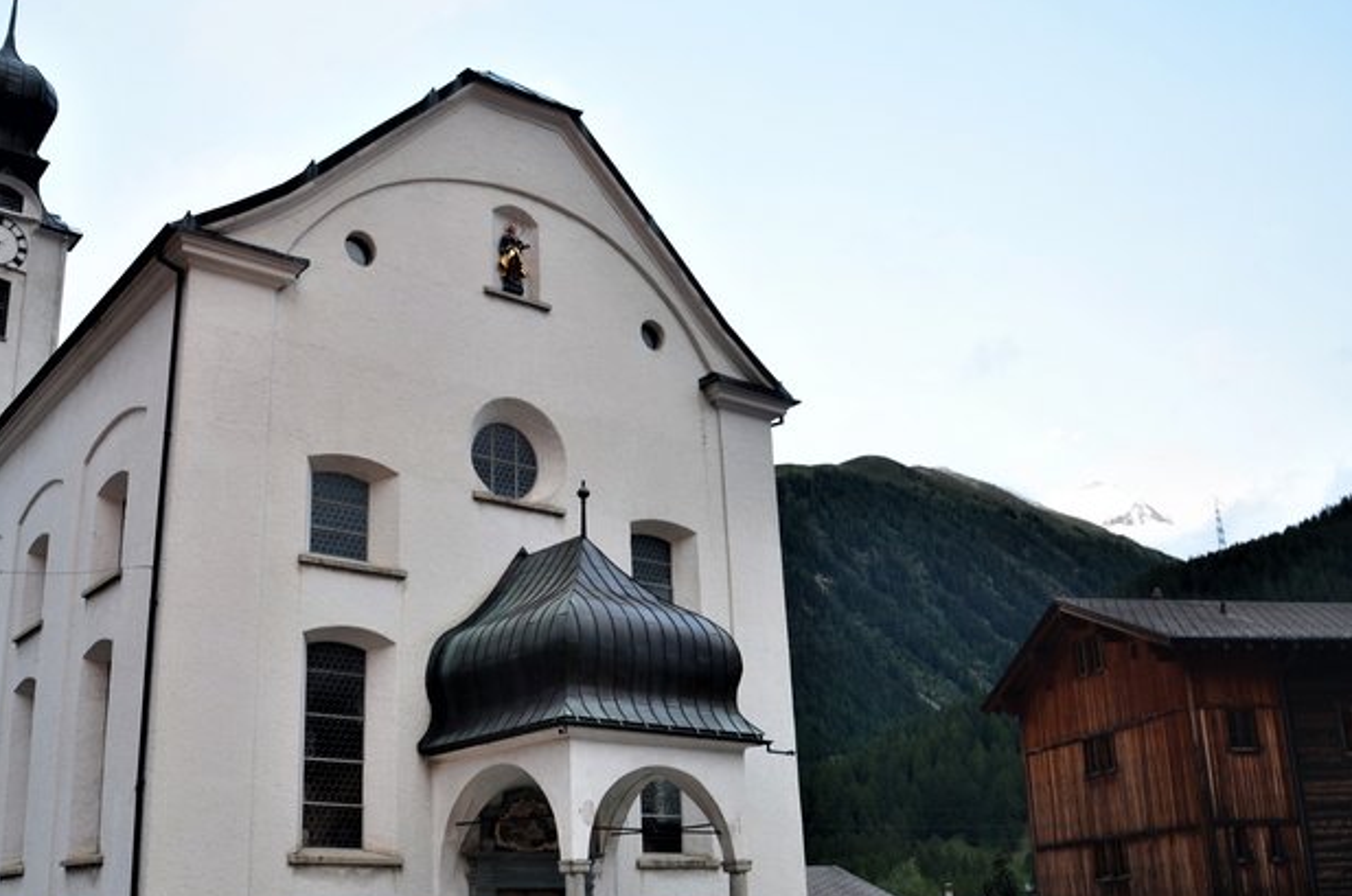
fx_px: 1312
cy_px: 521
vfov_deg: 37.6
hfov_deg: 54.2
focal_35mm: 35
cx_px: 552
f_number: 6.3
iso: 320
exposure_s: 1/15
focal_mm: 18
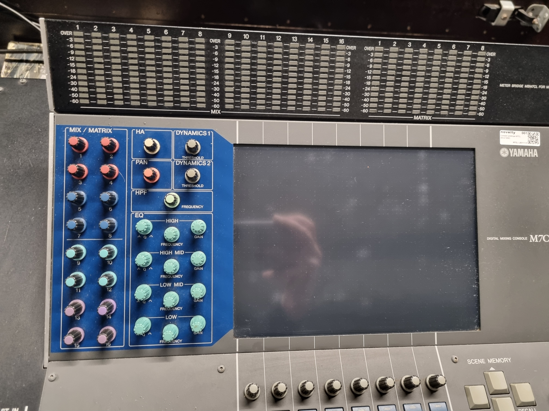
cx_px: 274
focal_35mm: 26
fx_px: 412
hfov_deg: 67.3
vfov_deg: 53.1
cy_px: 206
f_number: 1.8
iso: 640
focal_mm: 5.4
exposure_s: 1/40
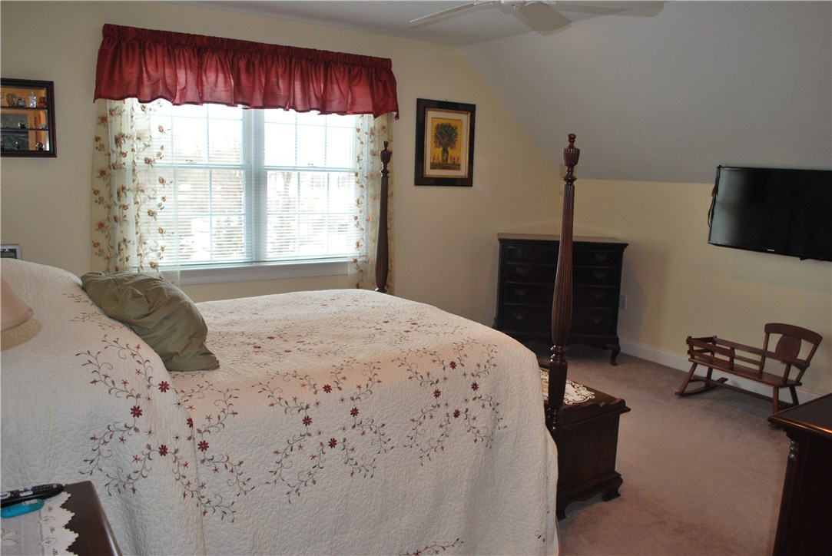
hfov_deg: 67.3
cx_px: 416
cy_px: 278
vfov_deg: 48.0
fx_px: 624
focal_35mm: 27
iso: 200
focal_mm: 18
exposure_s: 1/80
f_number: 3.5
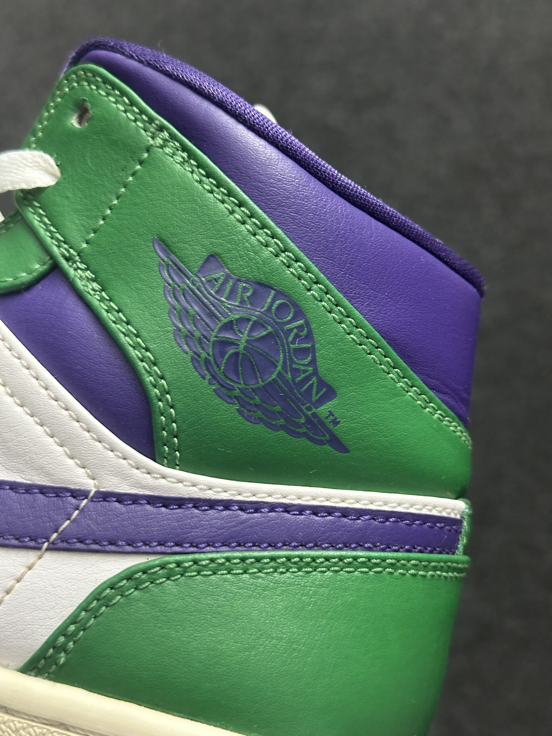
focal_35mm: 48
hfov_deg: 30.3
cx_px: 276
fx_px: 1021
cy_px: 368
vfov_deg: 39.7
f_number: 1.78
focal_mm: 6.86
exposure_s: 1/33
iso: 320
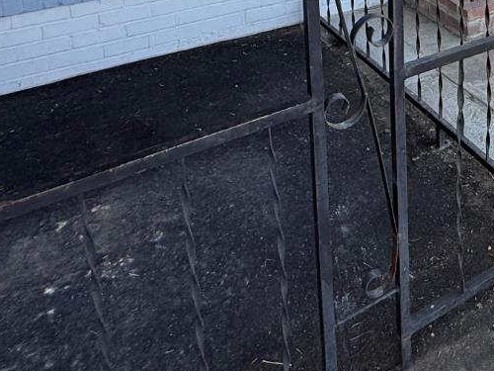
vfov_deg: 27.5
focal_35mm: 42
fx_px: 599
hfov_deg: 39.5
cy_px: -135
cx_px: 495
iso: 50
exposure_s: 1/233
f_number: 2.2
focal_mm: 2.22
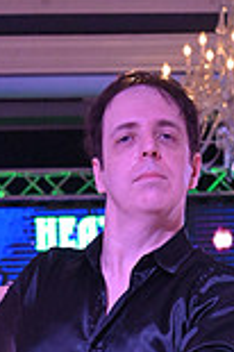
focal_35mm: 232
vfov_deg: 8.6
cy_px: 556
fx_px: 2267
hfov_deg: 5.9
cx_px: -28
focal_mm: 62
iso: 5000
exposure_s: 1/250
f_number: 8
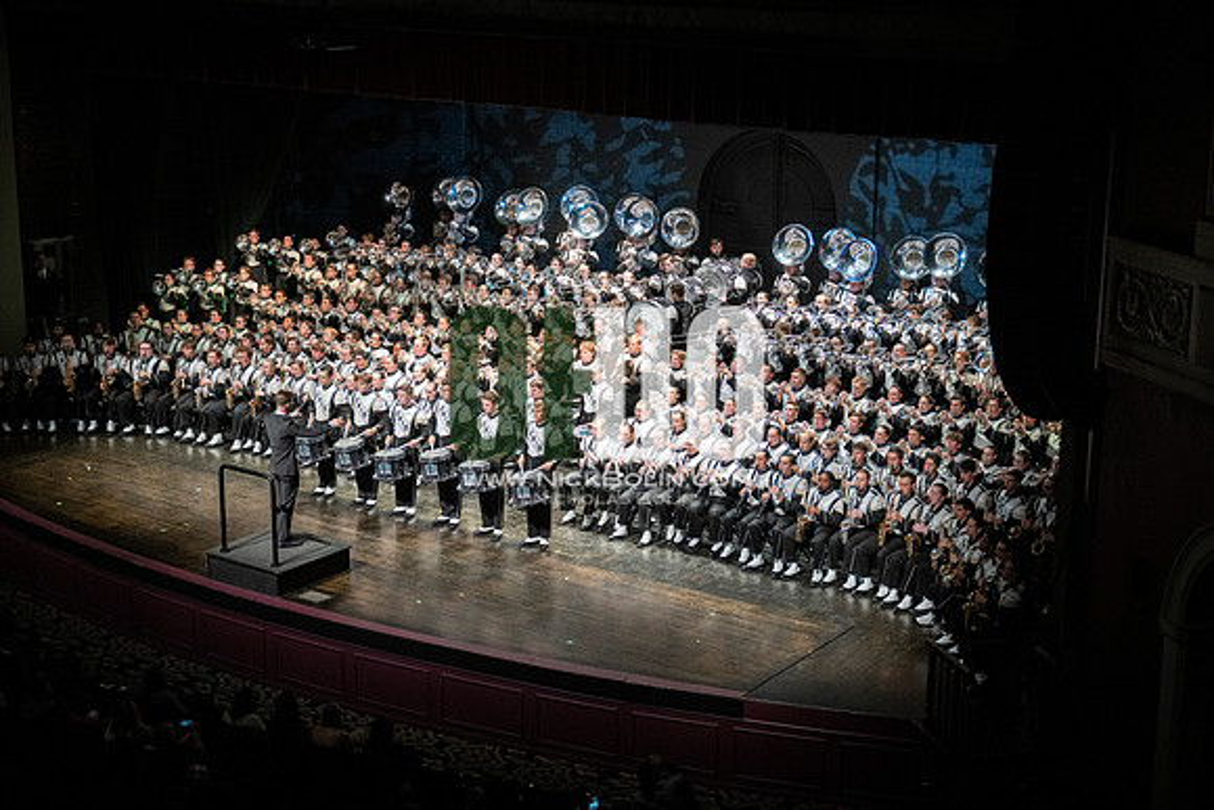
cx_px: 607
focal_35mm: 55
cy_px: 405
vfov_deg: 24.6
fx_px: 1855
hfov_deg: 36.2
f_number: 2.8
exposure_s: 1/500
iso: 3200
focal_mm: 55
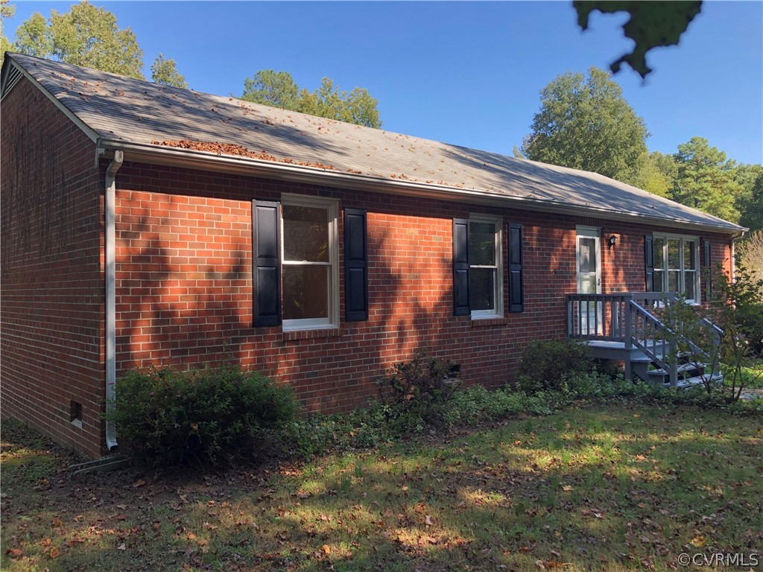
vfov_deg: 49.7
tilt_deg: +0.5
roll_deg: +1.1
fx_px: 617
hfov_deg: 63.4
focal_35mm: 28
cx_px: 382
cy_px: 286
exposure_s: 1/475
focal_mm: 3.99
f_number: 1.8
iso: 20
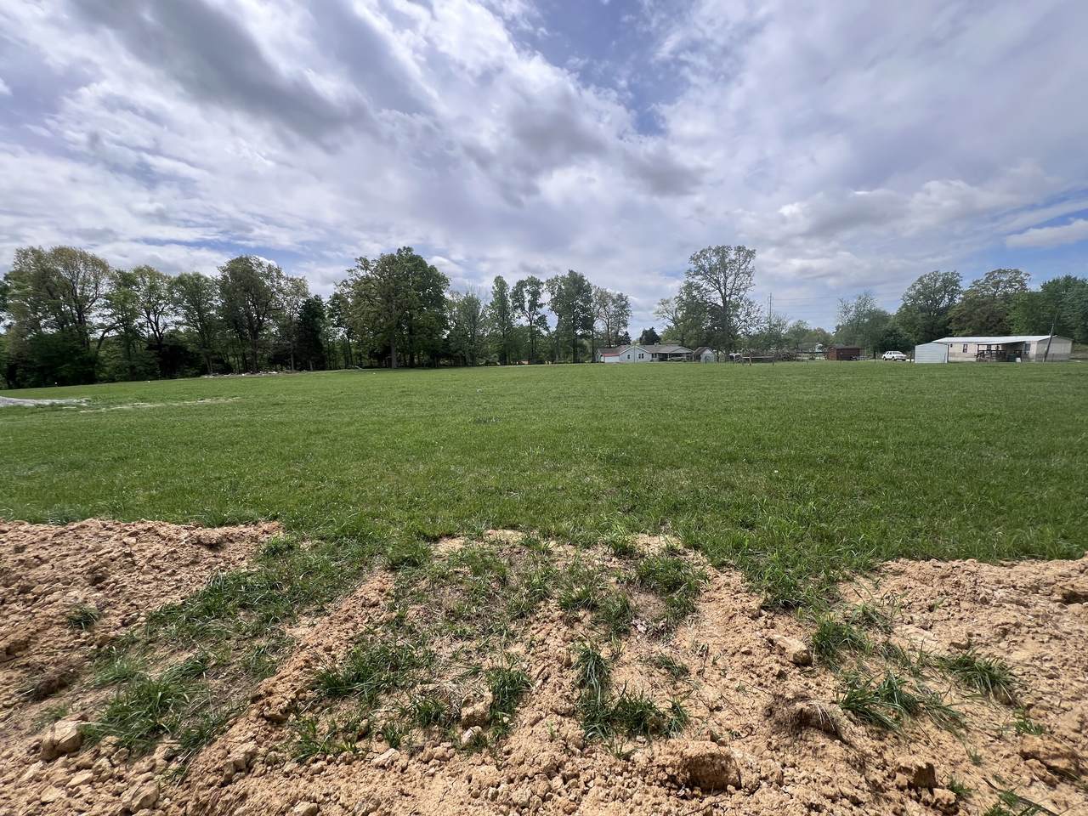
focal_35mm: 13
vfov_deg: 89.9
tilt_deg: -10.7
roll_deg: +3.4
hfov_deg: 106.2
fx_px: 409
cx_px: 544
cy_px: 408
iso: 32
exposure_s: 1/1393
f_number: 1.8
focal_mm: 1.57
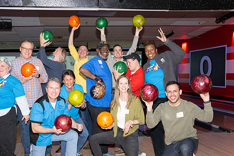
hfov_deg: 46.1
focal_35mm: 42
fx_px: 273
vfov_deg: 31.8
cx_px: 92
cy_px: 90
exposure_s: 1/100
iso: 1600
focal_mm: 30
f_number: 5.6
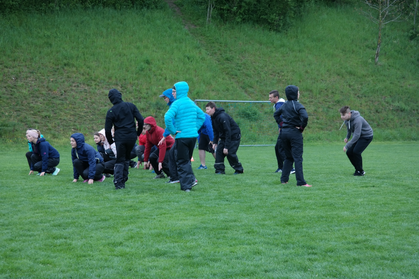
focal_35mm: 84
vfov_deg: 16.3
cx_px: 210
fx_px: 977
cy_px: 140
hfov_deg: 24.2
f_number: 6.3
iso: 200
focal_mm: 55
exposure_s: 1/80
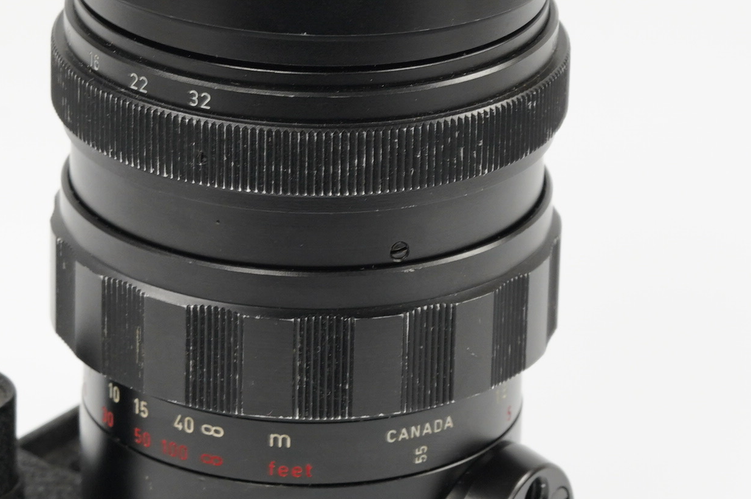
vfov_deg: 6.3
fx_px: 4565
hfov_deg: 9.4
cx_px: 318
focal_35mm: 219
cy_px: 200
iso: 1000
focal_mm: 90
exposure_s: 1/10
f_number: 11
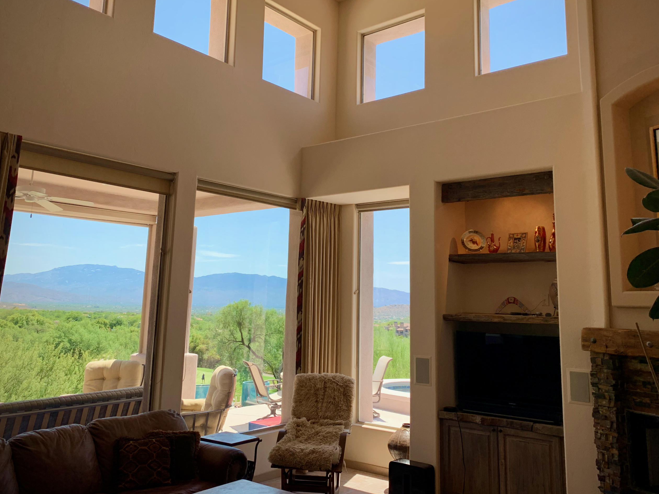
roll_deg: -1.9
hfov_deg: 58.3
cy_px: 204
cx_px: 334
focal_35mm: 31
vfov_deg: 45.3
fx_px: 590
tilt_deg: +10.2
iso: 25
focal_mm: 4.25
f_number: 1.8
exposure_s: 1/241
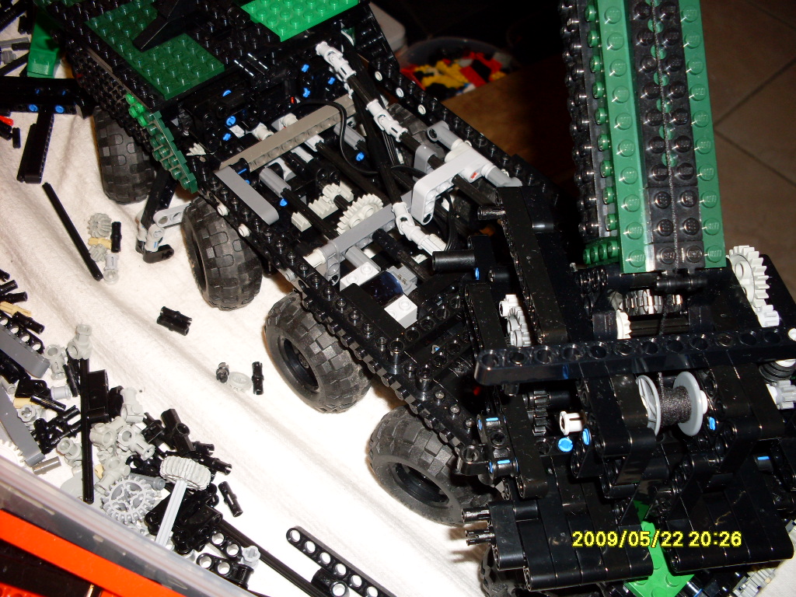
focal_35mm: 38
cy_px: 298
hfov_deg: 49.0
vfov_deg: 37.7
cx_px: 398
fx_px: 874
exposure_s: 1/45
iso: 100
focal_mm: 6.3
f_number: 2.8
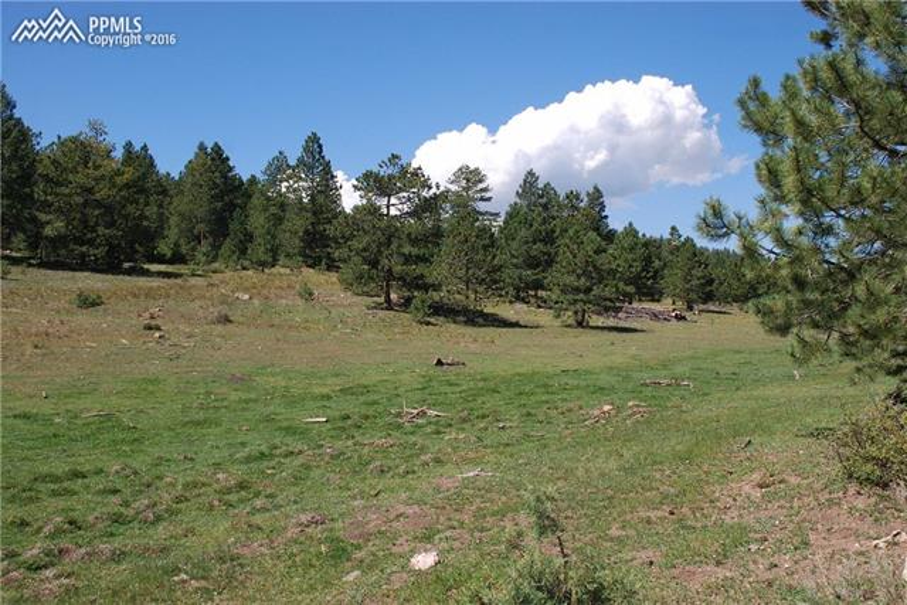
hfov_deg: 49.5
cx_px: 454
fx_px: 983
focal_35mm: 39
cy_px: 302
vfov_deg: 34.2
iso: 100
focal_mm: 26
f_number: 7.1
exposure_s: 1/200
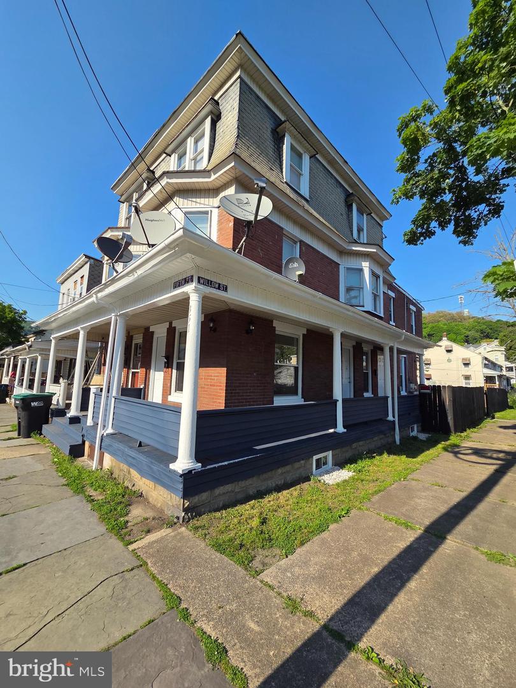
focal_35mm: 13
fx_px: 258
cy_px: 344
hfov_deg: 89.9
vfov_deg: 106.2
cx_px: 258
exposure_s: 1/1457
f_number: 2.2
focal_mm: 2.2
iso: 50
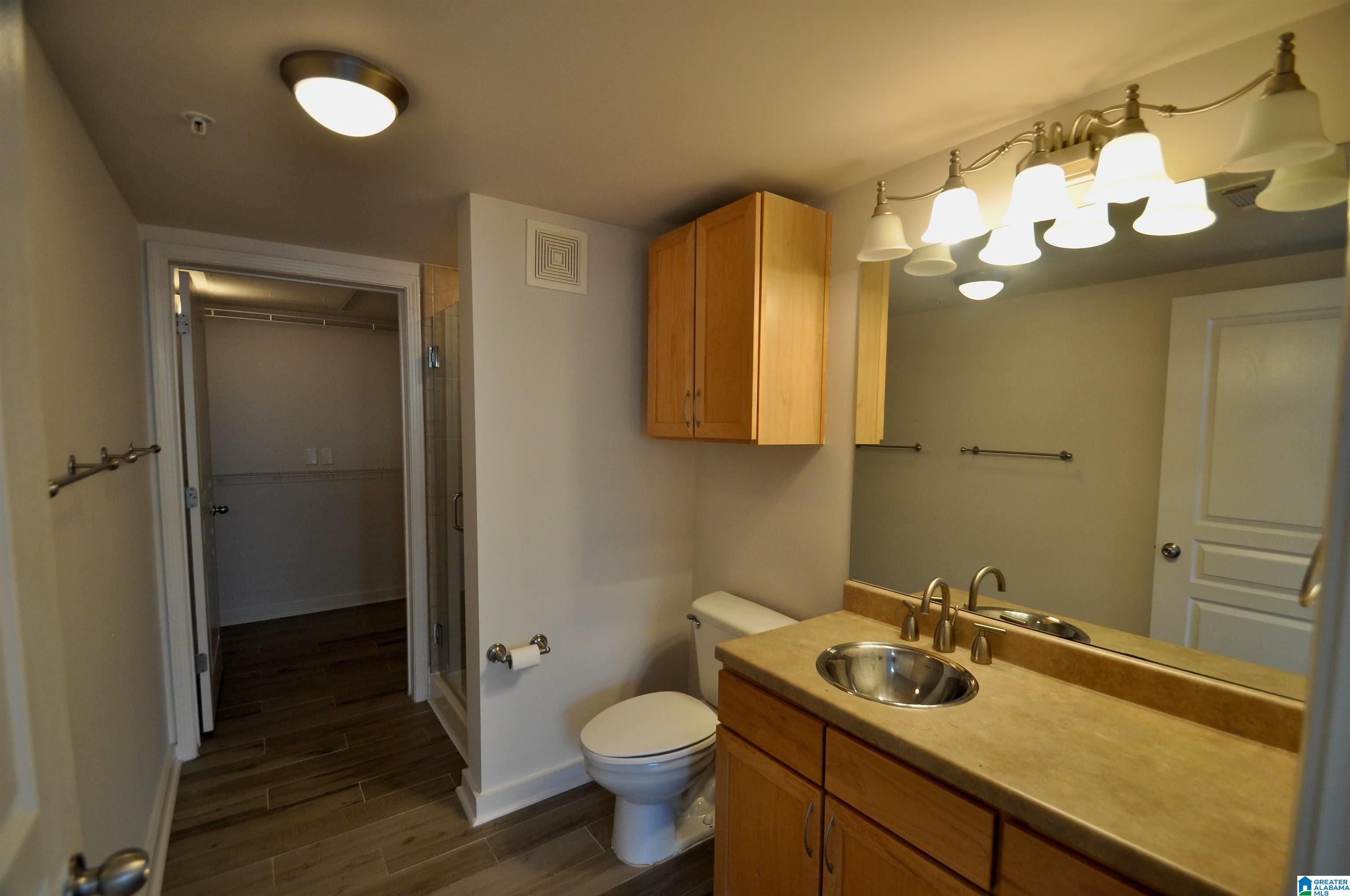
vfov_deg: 77.2
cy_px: 448
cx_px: 675
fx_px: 562
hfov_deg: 100.5
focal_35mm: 15
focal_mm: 10
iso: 500
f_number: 4
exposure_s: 1/60
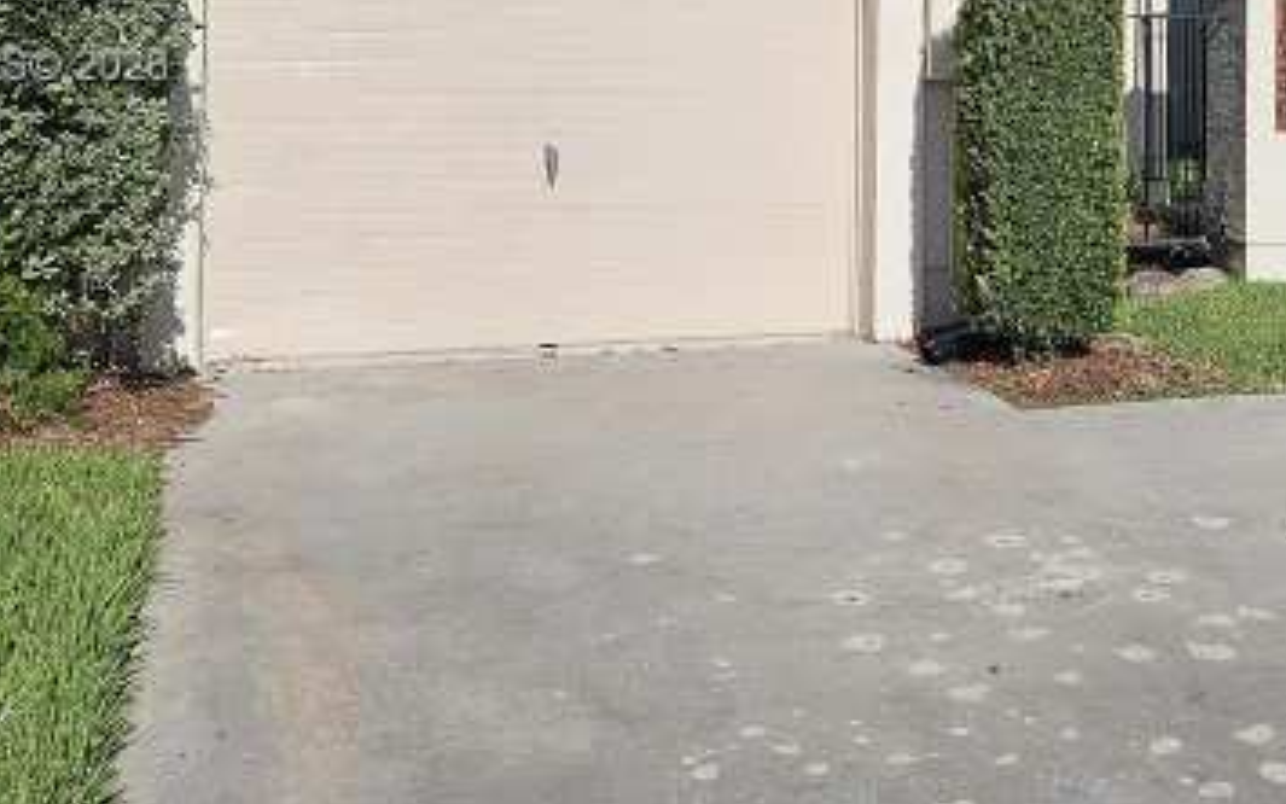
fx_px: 1928
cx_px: 1054
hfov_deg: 35.5
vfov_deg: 22.9
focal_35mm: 55
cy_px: 69
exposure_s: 1/4481
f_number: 1.8
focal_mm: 5.4
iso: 25
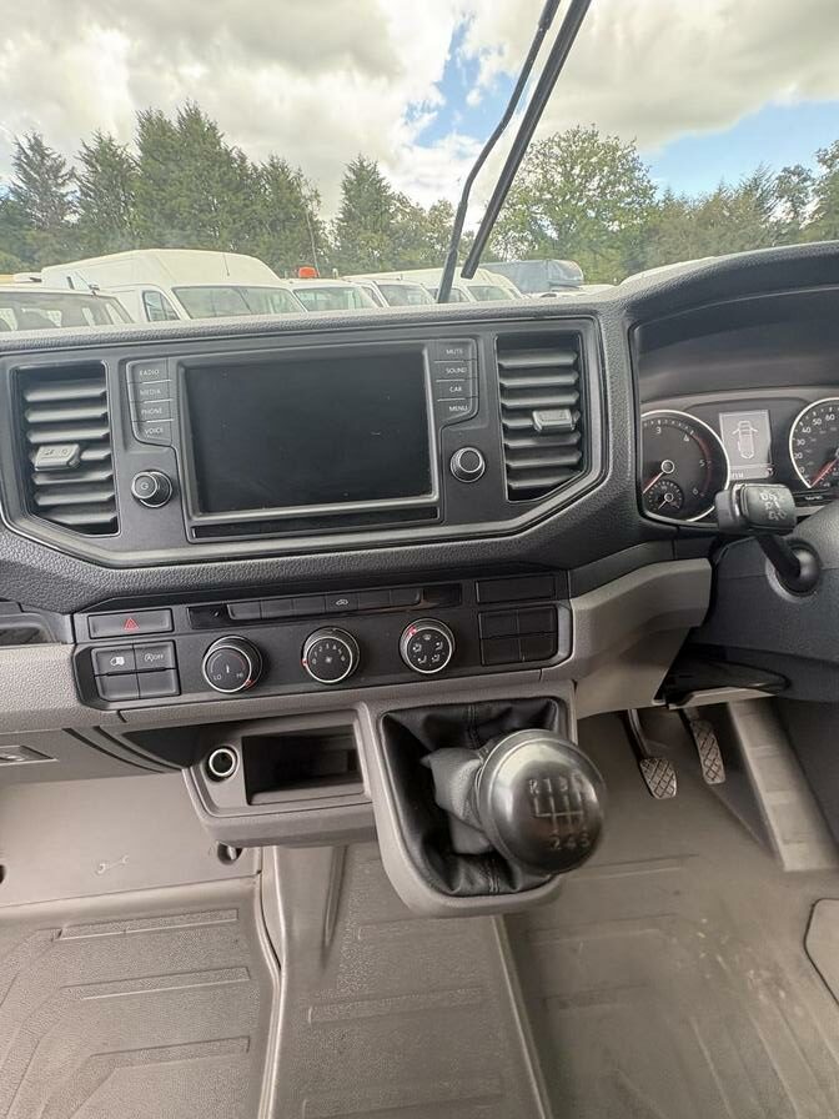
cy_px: 560
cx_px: 420
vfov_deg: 102.1
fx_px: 452
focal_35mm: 14
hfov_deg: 85.7
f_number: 2.2
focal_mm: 2.22
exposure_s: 1/90
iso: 200
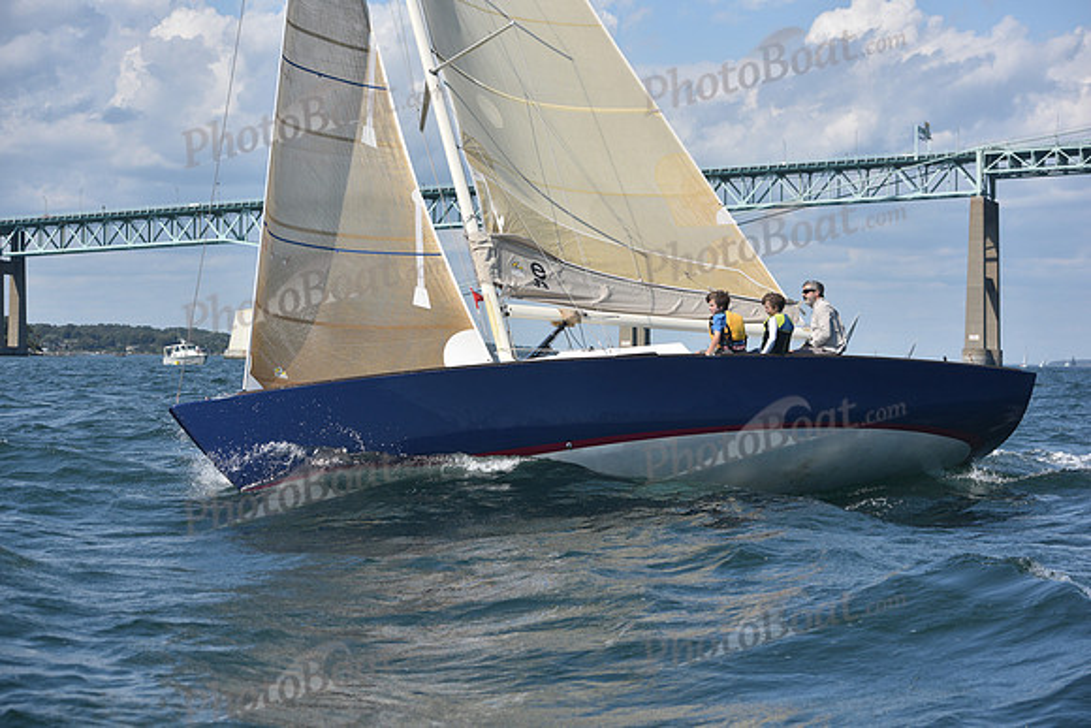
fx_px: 2122
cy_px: 364
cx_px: 546
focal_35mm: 70
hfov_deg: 28.8
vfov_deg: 19.5
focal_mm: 70
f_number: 5.6
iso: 250
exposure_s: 1/1000
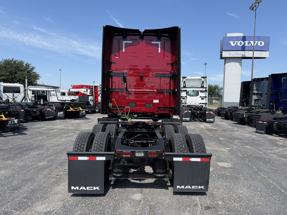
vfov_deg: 56.8
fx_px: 199
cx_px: 144
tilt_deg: -0.8
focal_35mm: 24
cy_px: 108
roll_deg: -1.0
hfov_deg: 71.6
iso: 80
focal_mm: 6.76
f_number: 1.78
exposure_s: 1/3584
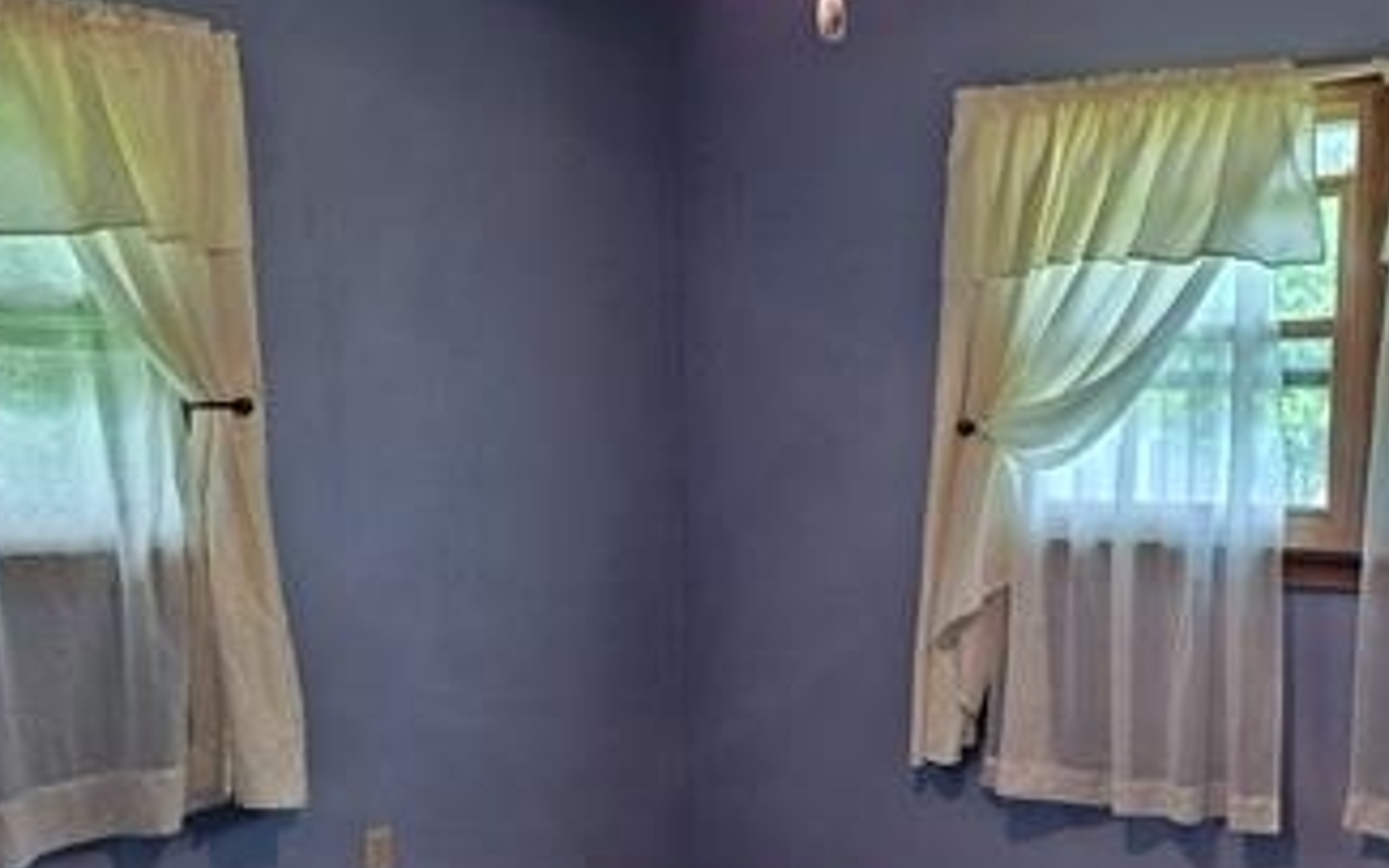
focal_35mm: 48
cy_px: 650
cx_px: 1030
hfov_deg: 40.7
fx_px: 1817
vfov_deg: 26.5
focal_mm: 5.4
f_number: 1.8
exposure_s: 1/120
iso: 500
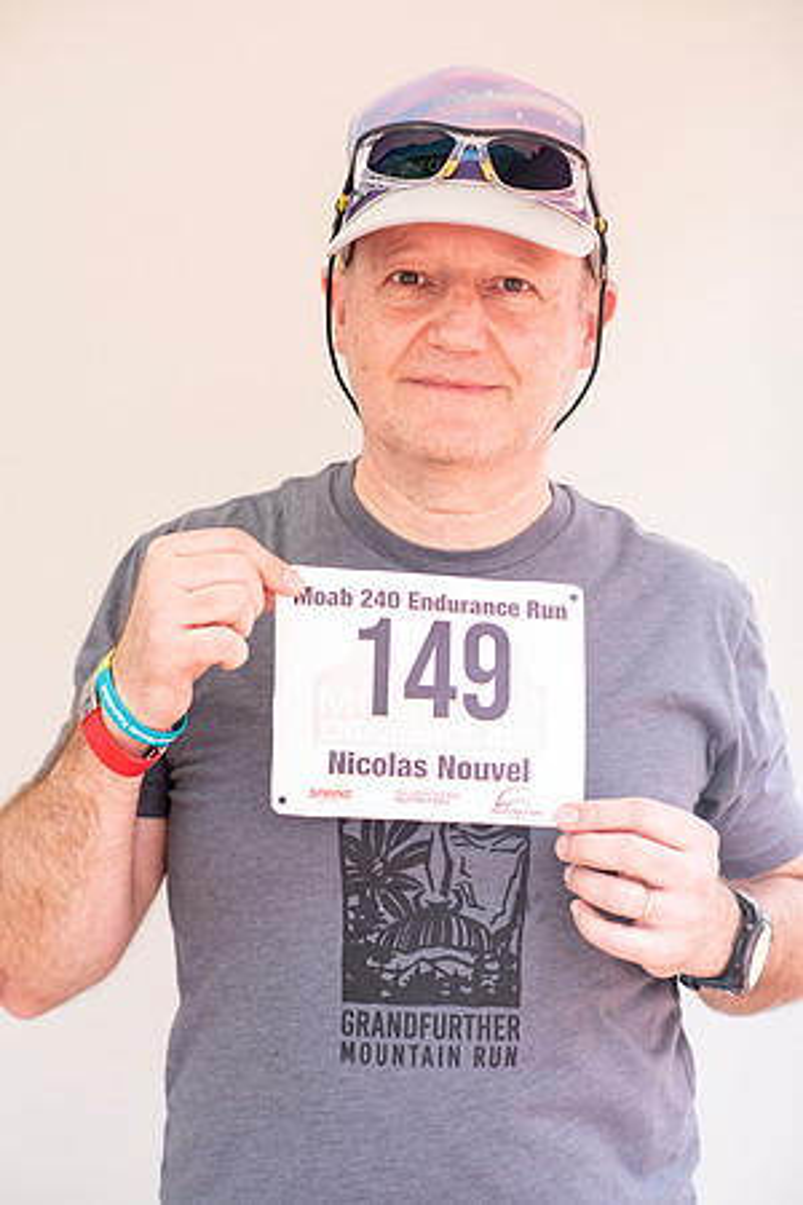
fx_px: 2844
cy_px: 602
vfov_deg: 23.9
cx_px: 402
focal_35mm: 85
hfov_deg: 16.1
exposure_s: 1/250
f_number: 3.2
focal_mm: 85
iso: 160
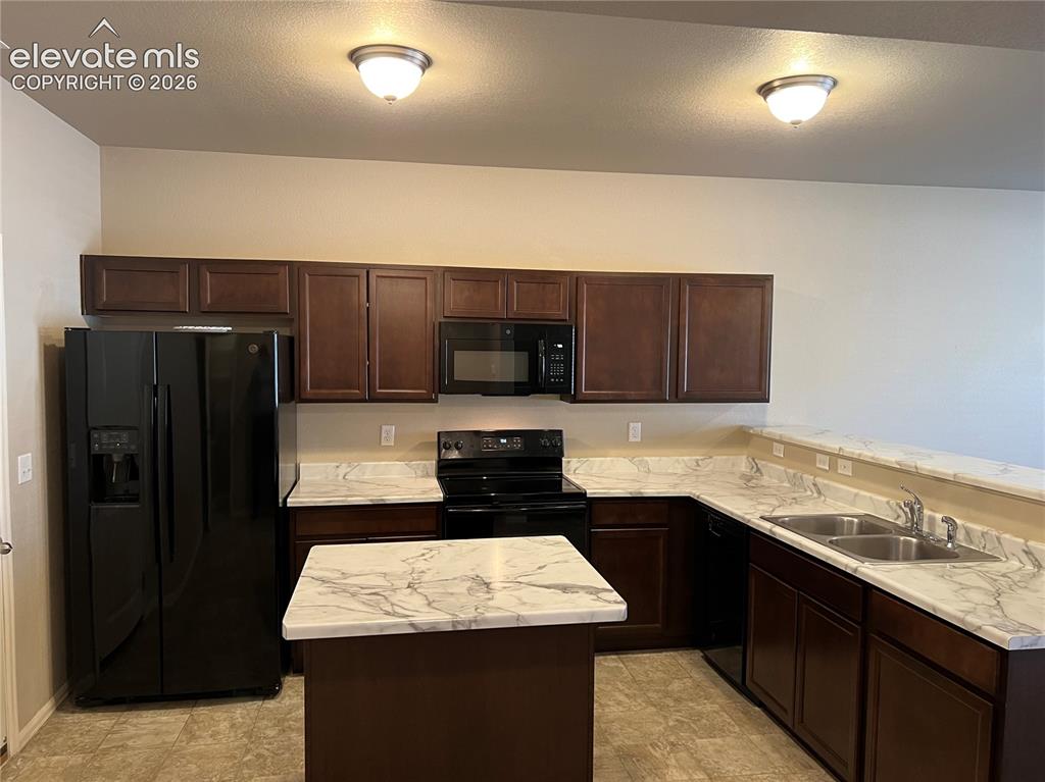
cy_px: 391
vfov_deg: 53.0
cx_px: 522
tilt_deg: -2.9
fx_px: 785
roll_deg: -0.2
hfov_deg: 67.3
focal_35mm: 26
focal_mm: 5.7
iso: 200
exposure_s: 1/60
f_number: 1.5
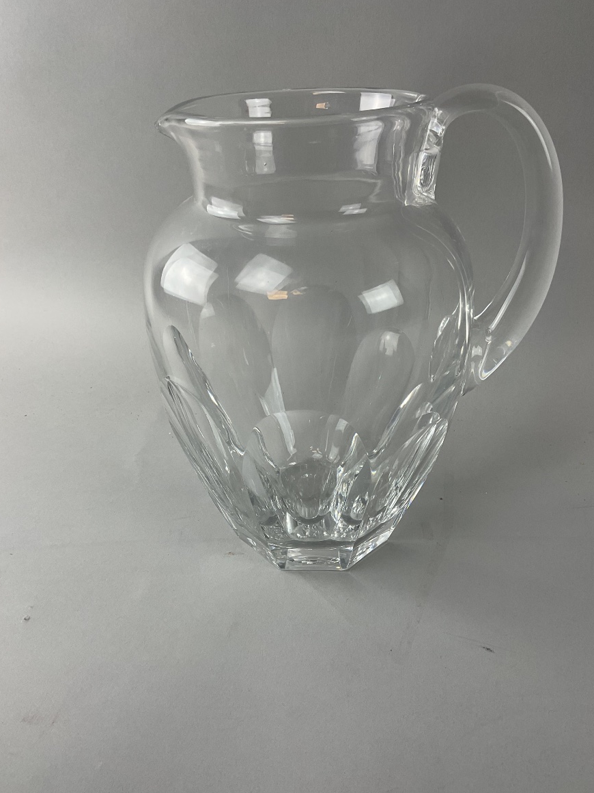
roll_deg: +1.9
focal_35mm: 30
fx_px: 686
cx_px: 302
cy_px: 394
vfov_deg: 60.0
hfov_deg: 46.8
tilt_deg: -28.9
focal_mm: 3
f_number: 1.8
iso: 32
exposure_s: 1/100
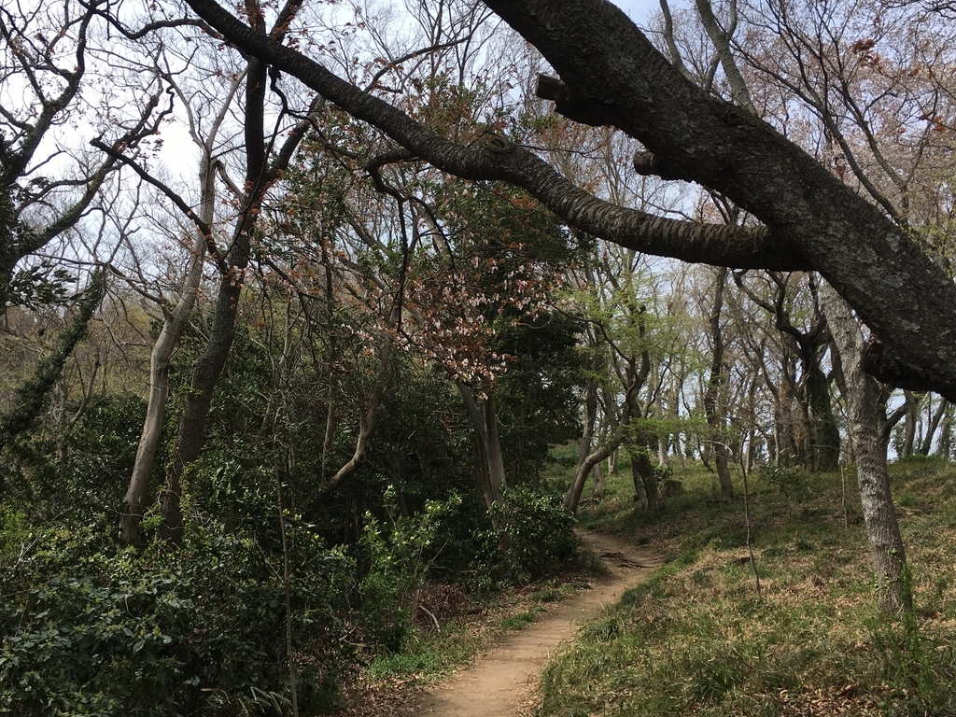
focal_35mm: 34
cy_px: 349
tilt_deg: +12.0
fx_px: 939
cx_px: 456
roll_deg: -0.4
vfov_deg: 41.8
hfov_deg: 53.9
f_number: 2.2
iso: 25
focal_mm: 4.15
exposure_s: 1/938
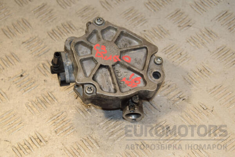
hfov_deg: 21.9
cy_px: 78
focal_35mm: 93
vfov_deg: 14.7
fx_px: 607
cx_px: 118
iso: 800
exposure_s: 1/200
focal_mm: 62
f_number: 8
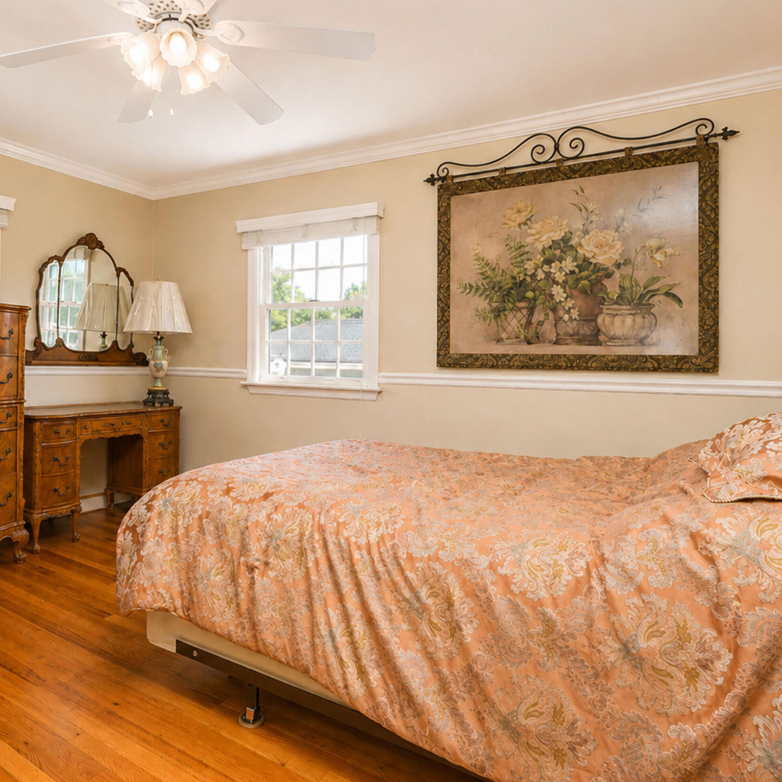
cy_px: 386
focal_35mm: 21
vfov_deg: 72.1
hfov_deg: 71.1
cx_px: 297
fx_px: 537
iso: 64
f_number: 5
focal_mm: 16
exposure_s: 1/50
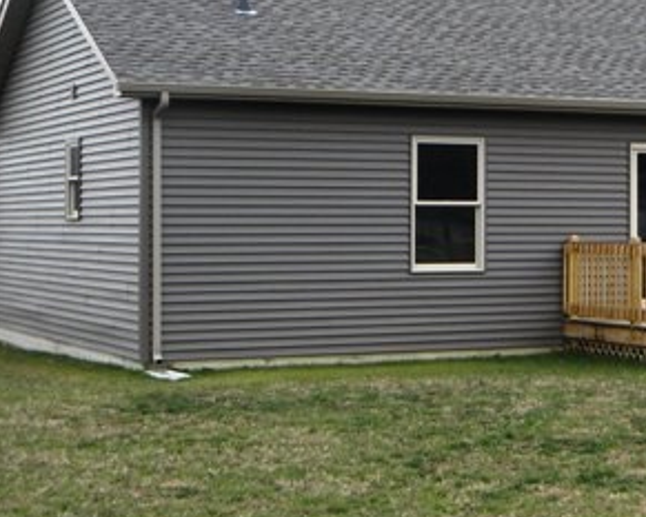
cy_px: 231
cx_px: 630
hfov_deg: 21.1
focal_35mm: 88
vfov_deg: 17.5
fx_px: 1683
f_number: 3.8
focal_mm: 7.3
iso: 80
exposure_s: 1/102
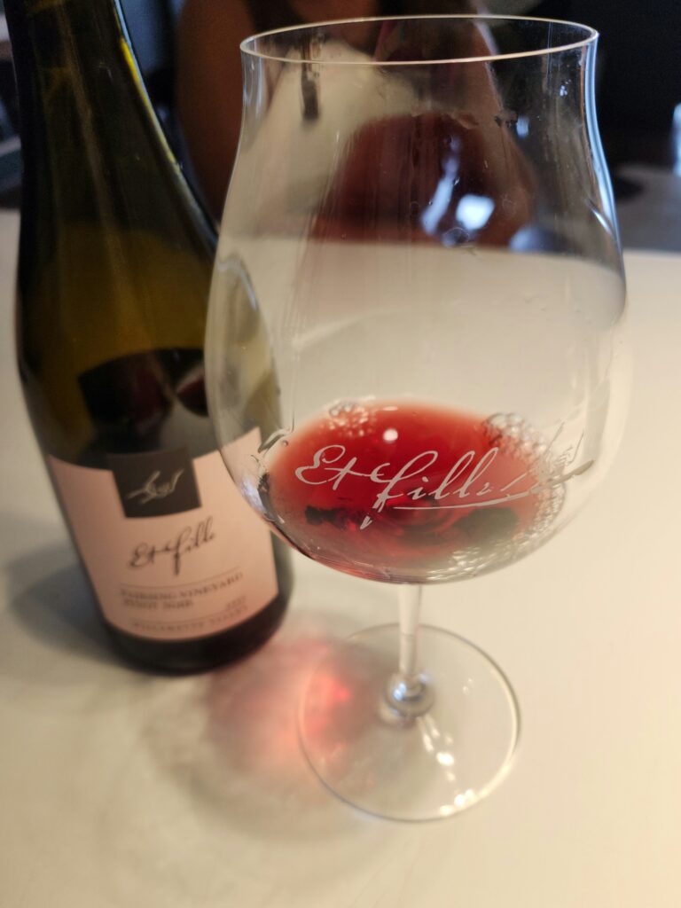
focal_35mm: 23
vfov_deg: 73.9
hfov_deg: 58.9
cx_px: 340
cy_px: 454
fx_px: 603
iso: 50
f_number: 1.8
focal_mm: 5.4
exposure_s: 1/60.2
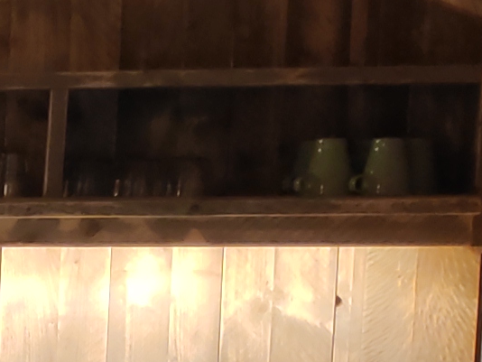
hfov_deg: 9.9
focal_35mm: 151
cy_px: 576
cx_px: -951
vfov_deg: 9.5
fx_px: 2103
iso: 320
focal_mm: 3.94
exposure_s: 1/50
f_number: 1.9
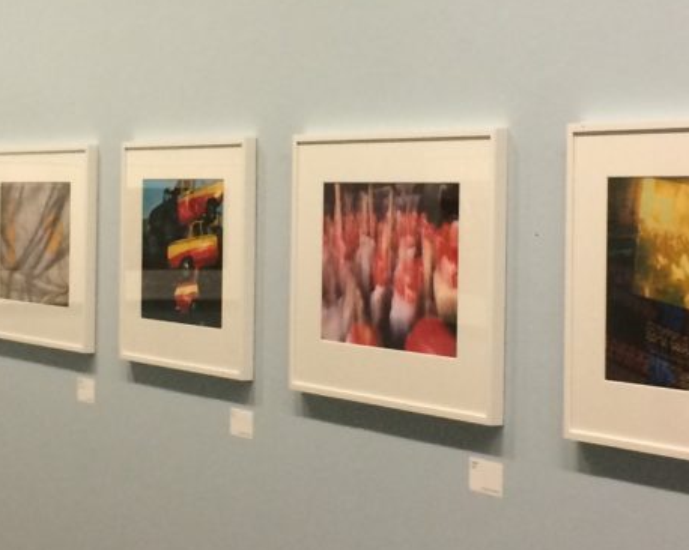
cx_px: 352
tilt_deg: -0.6
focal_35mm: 95
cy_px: 198
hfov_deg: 20.2
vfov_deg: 16.2
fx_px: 1936
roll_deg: -1.5
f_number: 2.2
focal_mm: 4.15
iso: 200
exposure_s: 1/33
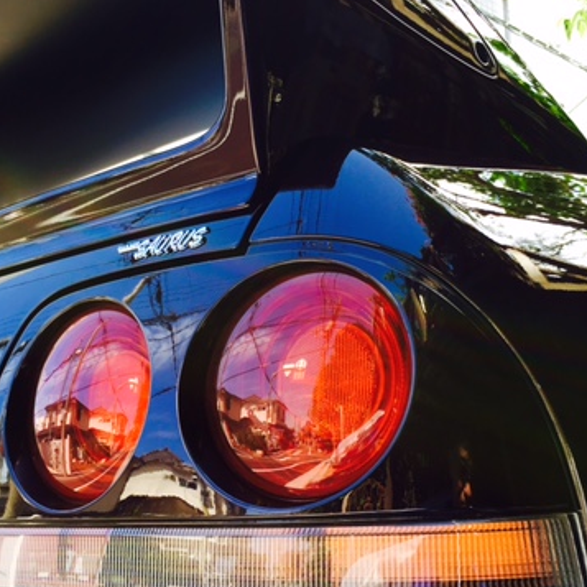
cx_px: 263
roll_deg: +3.4
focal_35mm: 46
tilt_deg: +4.7
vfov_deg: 36.6
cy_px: 368
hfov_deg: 36.8
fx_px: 883
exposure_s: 1/157
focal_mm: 4.15
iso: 25
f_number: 2.2
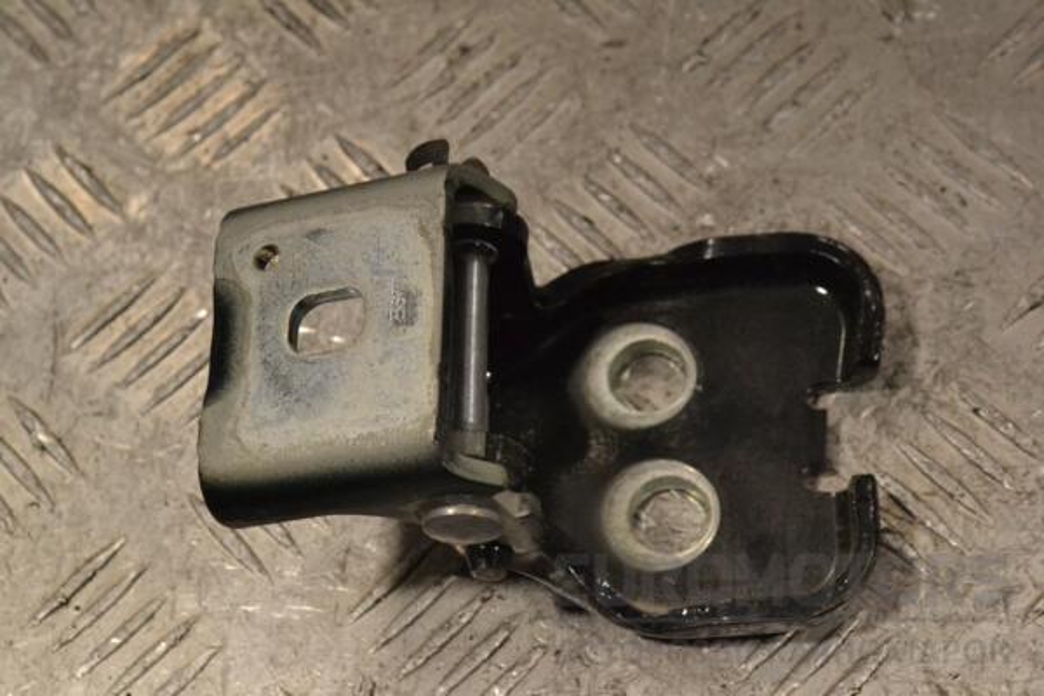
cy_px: 348
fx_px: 2088
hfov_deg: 28.1
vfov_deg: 18.9
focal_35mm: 72
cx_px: 522
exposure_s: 1/500
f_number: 11
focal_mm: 48
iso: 3200
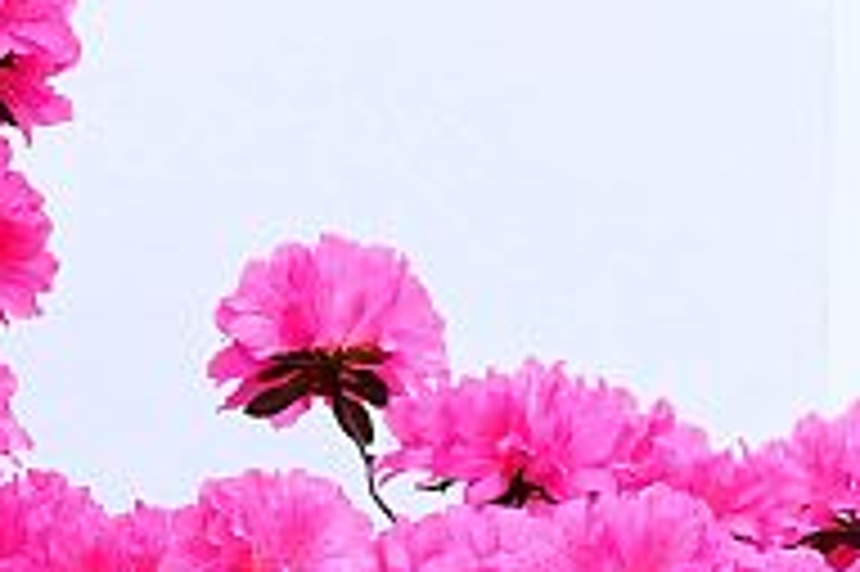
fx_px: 15777
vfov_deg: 2.1
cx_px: -756
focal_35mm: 661
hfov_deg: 3.1
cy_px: 72
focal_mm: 70
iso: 1250
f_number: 4
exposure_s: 1/1000
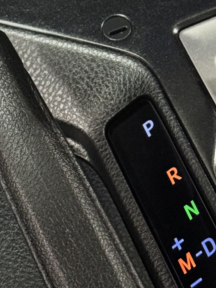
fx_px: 1355
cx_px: 133
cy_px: -96
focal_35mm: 163
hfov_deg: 9.1
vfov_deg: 11.8
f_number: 1.78
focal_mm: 6.76
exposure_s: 1/25
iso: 400
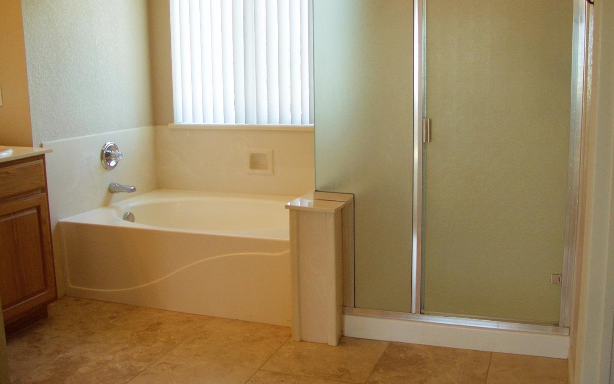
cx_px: 314
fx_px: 602
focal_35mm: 36
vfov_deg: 35.3
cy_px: 166
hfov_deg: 54.0
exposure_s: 1/80
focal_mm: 7.1
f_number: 2.8
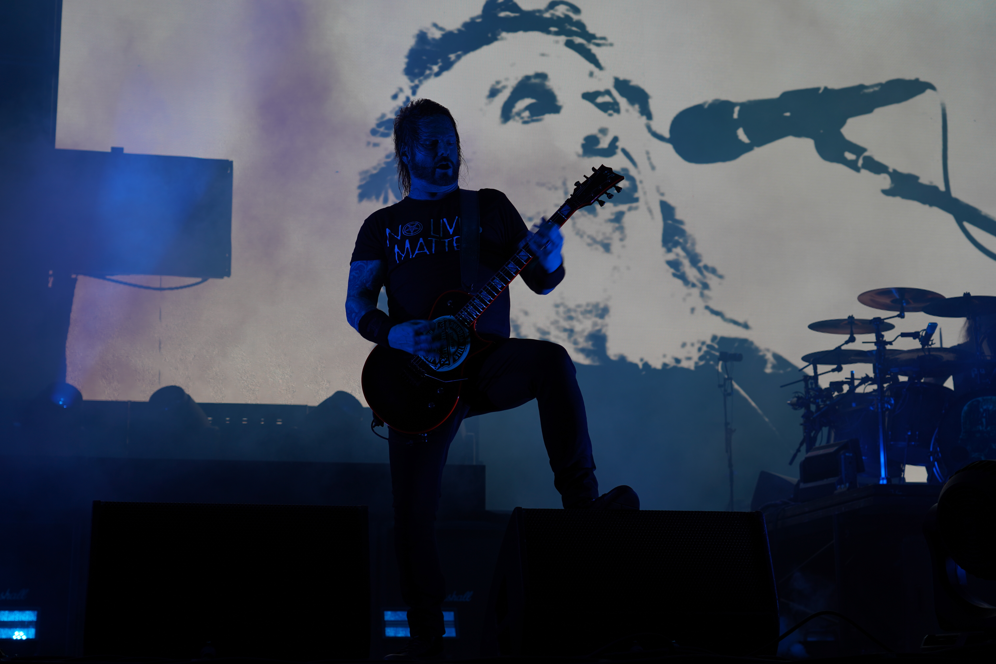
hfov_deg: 35.1
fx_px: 1577
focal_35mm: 57
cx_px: 498
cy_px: 332
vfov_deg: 23.8
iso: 100
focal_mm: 57
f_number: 5
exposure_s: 1/100
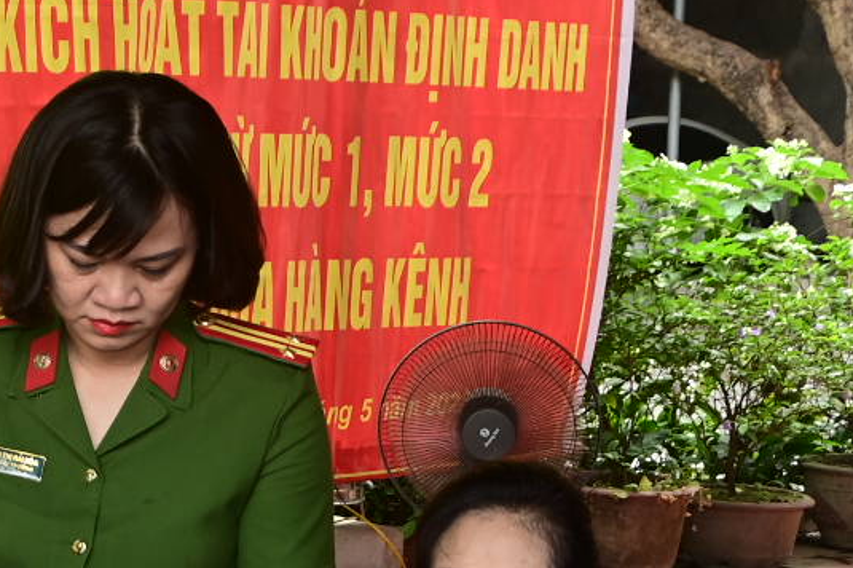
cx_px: -171
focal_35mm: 100
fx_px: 2368
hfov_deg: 19.3
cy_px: 383
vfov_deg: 13.6
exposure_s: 1/50
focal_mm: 22
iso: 200
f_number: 4.5
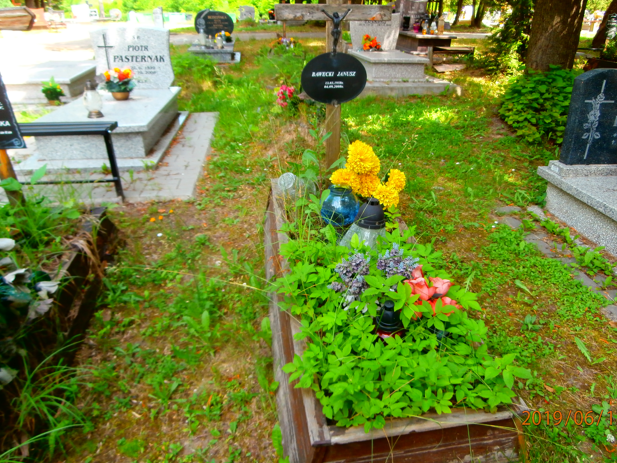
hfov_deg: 67.2
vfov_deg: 53.0
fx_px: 463
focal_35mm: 26
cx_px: 329
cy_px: 220
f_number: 3
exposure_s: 1/125
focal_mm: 4.2
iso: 100
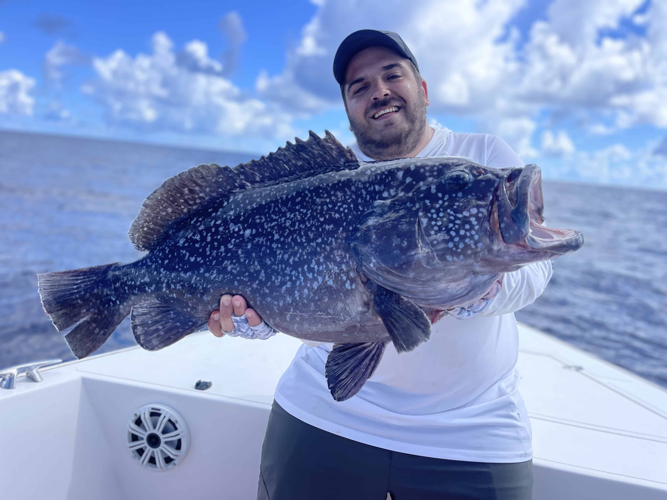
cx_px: 334
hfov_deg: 67.3
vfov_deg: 53.1
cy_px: 250
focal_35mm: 26
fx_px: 501
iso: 50
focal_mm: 5.1
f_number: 1.6
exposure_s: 1/4717
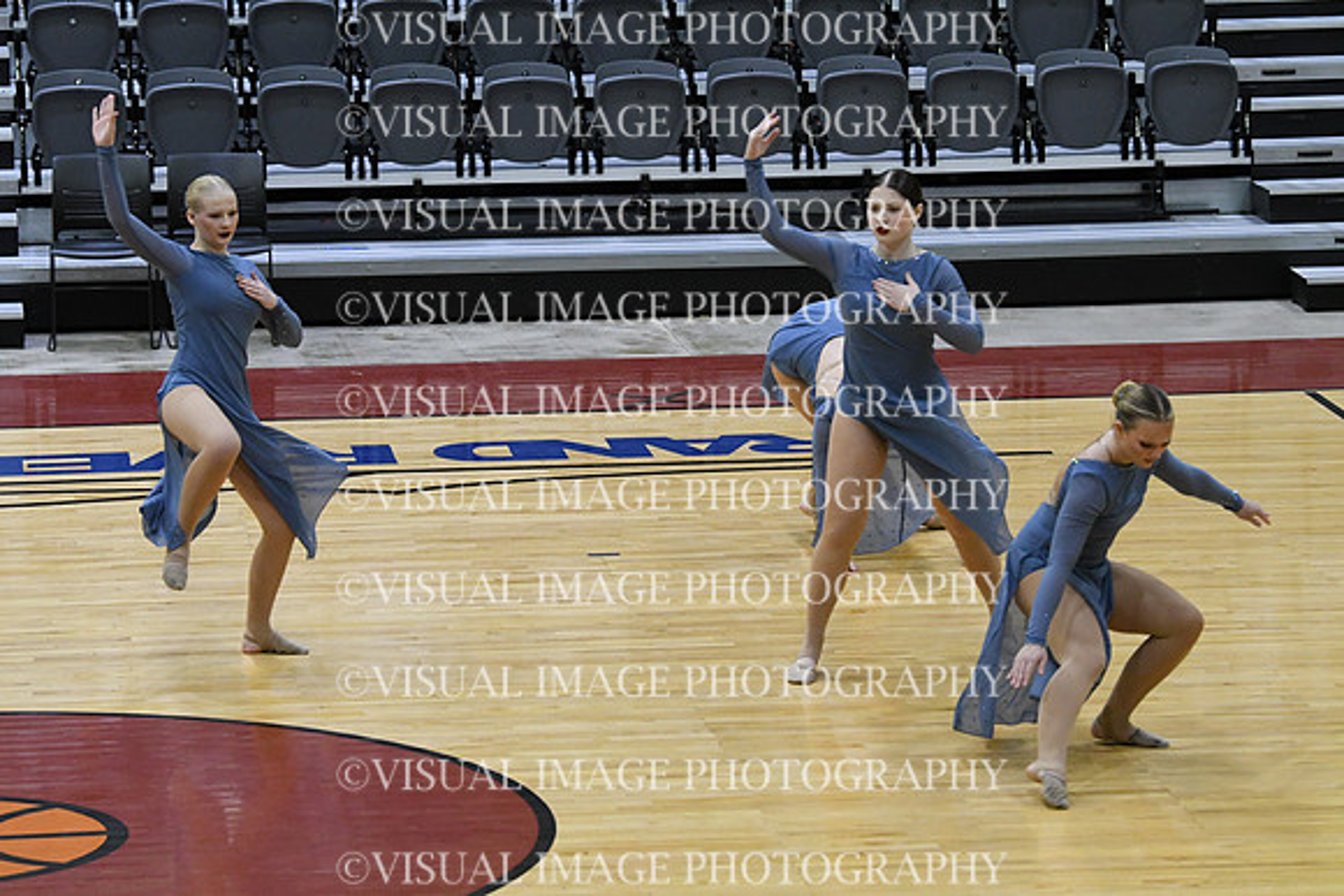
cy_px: 448
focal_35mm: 165
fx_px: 6161
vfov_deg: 8.3
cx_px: 672
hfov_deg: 12.4
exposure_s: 1/500
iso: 5000
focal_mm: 110
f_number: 4
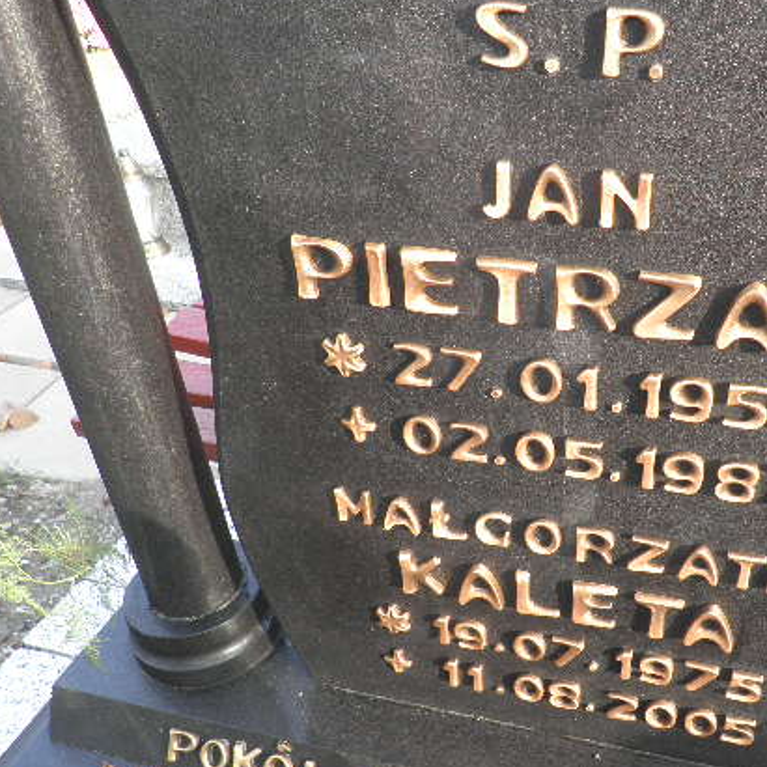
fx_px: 827
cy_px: 437
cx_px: 560
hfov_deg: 48.1
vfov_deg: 49.6
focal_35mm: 33
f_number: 3.3
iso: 64
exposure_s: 1/40
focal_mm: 4.3
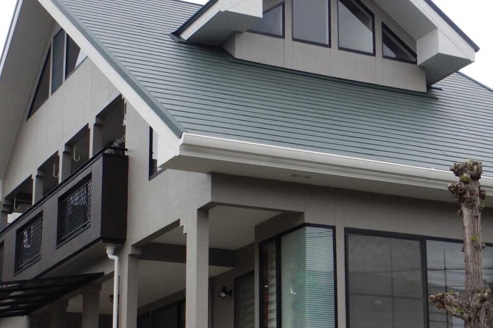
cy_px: 176
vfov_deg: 20.9
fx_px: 890
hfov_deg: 30.7
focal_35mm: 65
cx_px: 336
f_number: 4.2
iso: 125
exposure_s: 1/640
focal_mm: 7.2
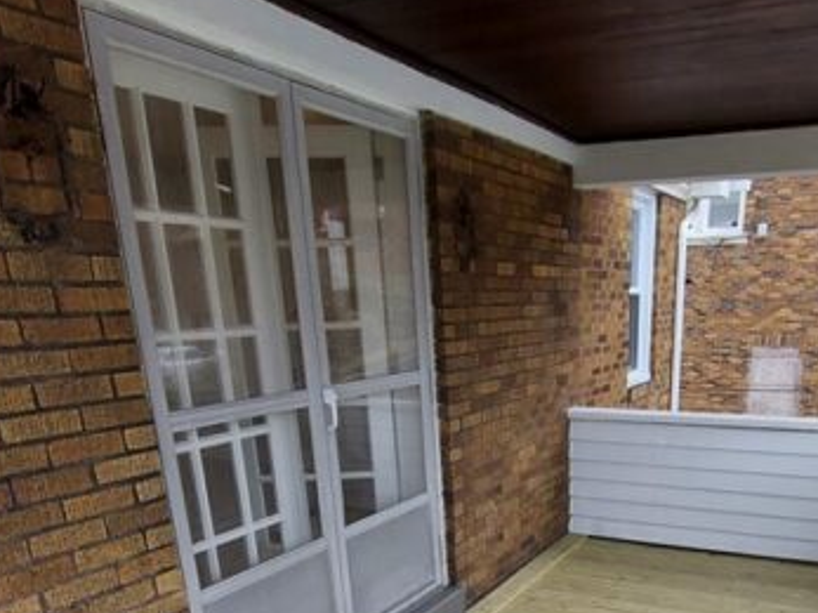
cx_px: 535
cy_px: 601
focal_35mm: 30
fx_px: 709
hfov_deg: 58.8
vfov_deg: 41.3
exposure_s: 1/169
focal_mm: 1.74
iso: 50
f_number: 2.2
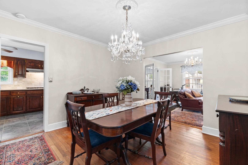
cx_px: 124
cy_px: 82
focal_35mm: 15
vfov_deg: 77.3
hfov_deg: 100.4
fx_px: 103
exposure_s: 1/4
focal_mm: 10
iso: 100
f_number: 4.5
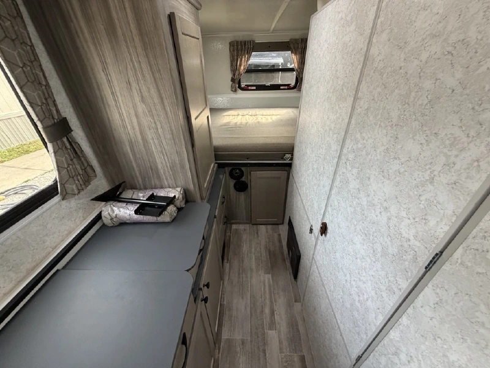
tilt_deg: -30.8
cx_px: 245
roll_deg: +1.9
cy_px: 184
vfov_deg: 85.7
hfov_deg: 102.1
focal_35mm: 14
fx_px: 198
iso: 320
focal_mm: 2.22
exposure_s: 1/88
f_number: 2.2
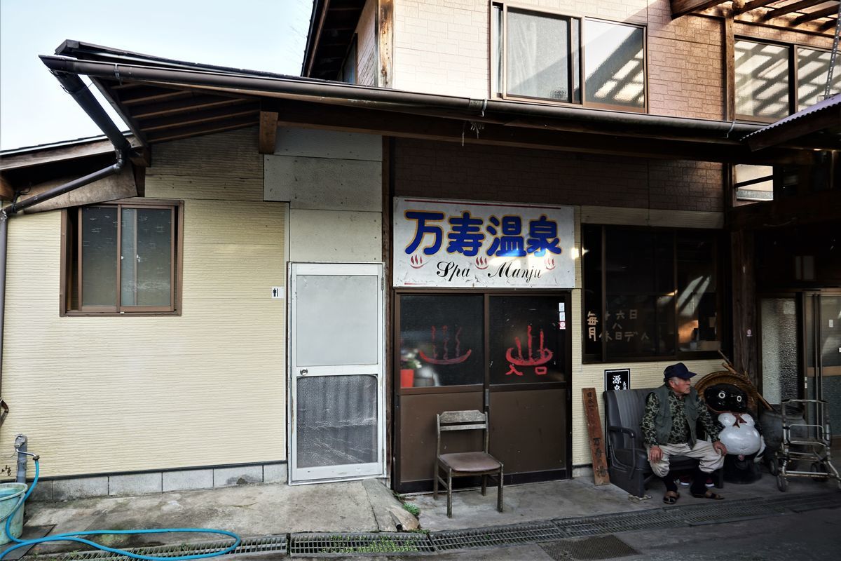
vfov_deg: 53.1
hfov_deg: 73.7
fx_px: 561
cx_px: 420
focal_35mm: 24
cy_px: 280
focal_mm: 16
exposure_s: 1/80
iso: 100
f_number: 5.6
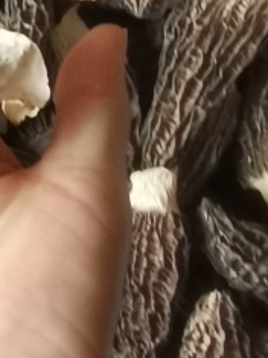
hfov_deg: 11.1
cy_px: -261
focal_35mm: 118
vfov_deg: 14.8
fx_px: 1219
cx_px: -302
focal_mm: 2.26
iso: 160
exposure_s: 1/33.3
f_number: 2.2
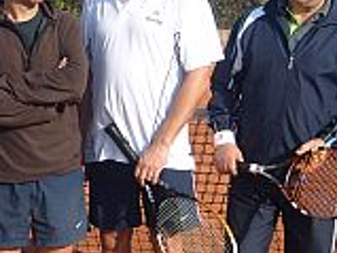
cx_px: 85
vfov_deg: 13.4
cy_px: 80
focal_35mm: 110
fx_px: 1070
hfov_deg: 17.8
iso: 80
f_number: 7.1
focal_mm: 5.8
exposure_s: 1/250
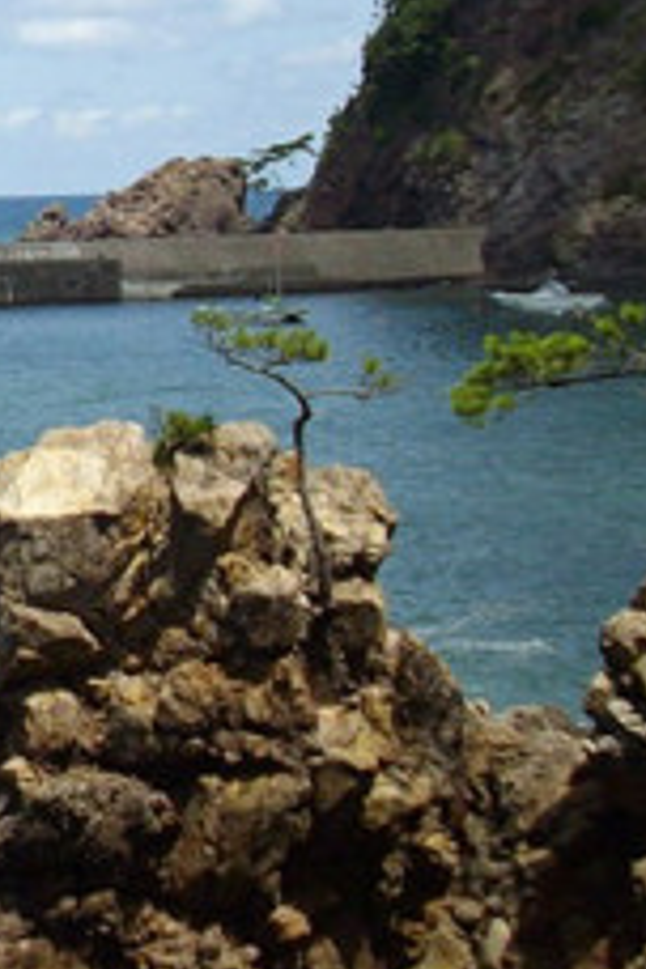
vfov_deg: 15.0
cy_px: 102
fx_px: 3633
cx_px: -400
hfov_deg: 9.8
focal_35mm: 135
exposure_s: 1/320
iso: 80
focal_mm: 6.2
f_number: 5.6
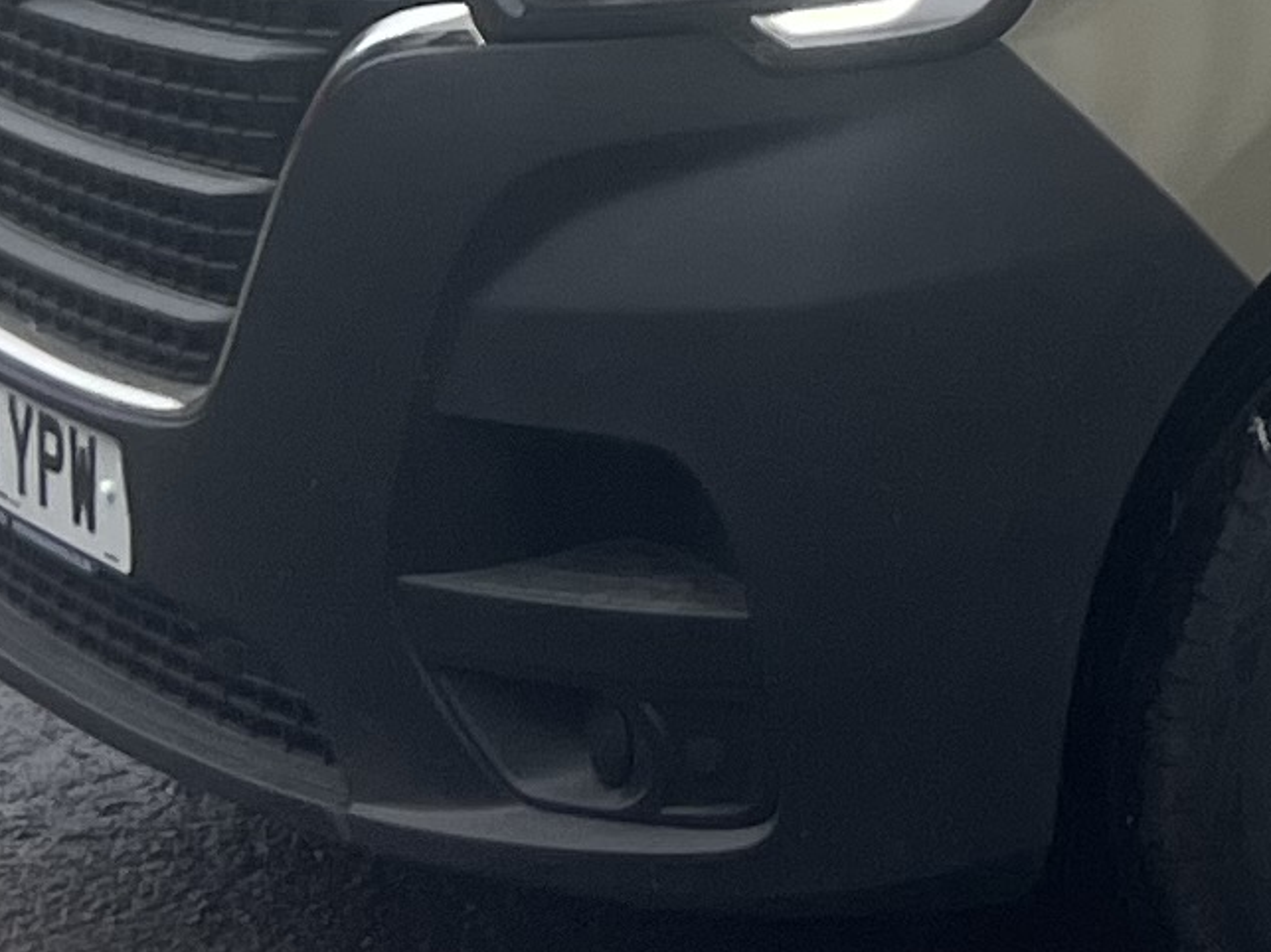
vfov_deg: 8.5
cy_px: -1114
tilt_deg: -4.7
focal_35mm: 163
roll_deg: -1.5
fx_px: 5984
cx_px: 2423
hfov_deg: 11.1
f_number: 1.5
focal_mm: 5.7
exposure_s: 1/687
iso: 50
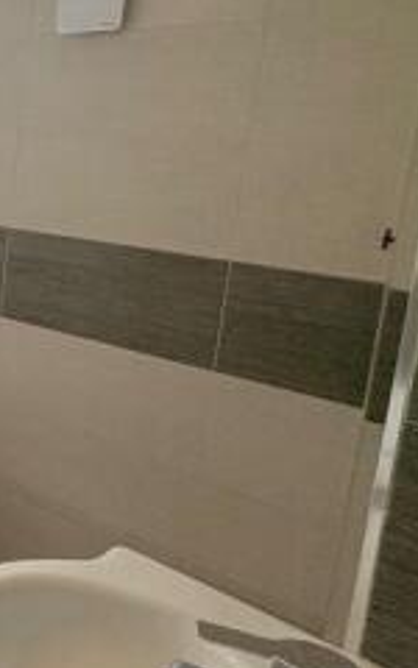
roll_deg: -3.3
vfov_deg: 52.5
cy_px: 202
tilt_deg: -6.3
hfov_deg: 22.7
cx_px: -308
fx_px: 656
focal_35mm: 36
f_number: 2.2
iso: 160
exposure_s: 1/100
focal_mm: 2.22
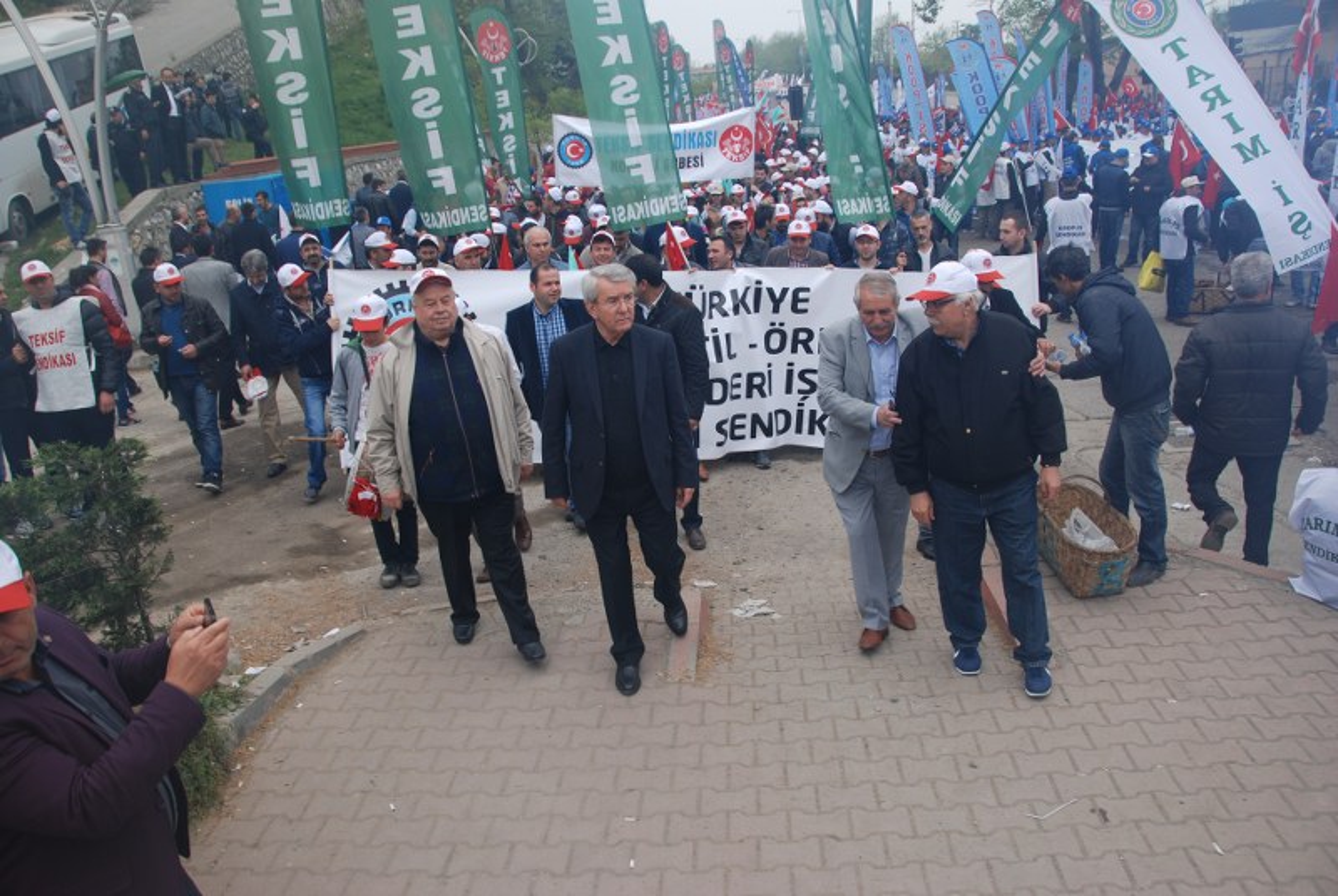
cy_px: 448
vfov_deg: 48.1
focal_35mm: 27
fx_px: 1005
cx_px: 669
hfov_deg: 67.3
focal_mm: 18
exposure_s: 1/160
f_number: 6.3
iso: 100
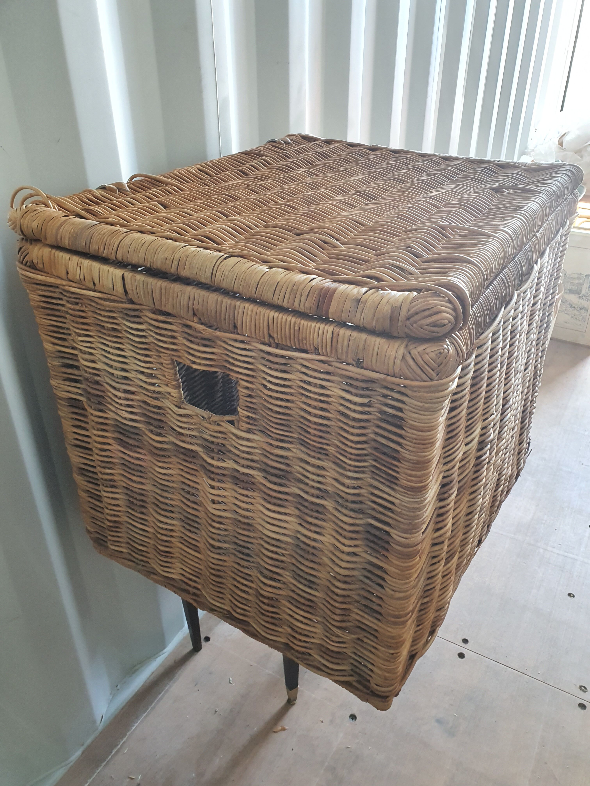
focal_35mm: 26
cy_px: 393
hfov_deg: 53.1
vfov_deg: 67.3
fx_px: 591
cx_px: 295
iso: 250
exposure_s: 1/40
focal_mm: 4.32
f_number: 2.4
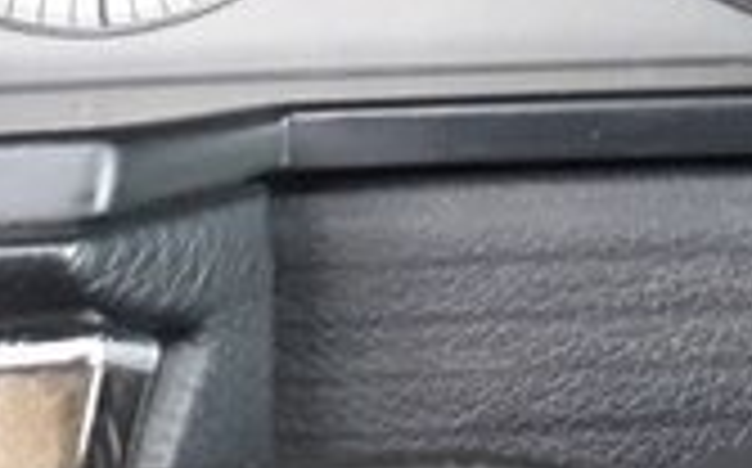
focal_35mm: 113
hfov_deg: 18.4
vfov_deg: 11.1
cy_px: -236
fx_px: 2314
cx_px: 536
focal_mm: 3.6
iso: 200
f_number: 1.9
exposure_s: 1/17
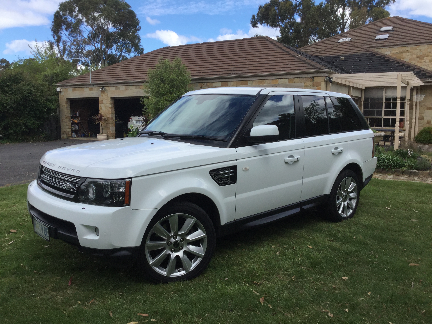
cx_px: 216
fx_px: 387
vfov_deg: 45.4
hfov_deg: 58.4
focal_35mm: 31
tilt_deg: -8.5
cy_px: 162
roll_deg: -1.1
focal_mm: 3.3
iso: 25
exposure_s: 1/981
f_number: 2.4
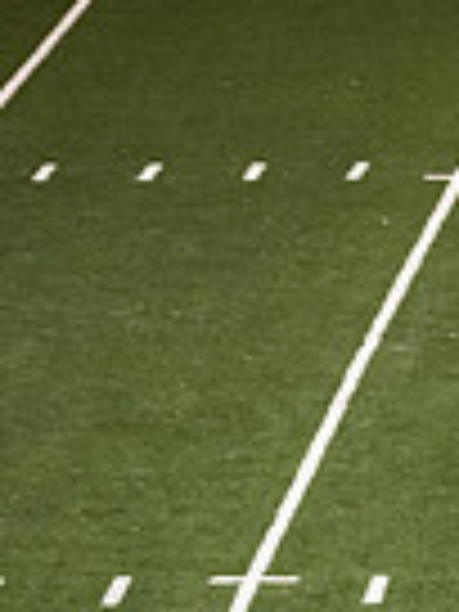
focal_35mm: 411
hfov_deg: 3.6
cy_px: 727
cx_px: 1197
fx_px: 7266
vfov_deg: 4.8
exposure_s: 1/500
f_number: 3.2
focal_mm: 100
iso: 5000
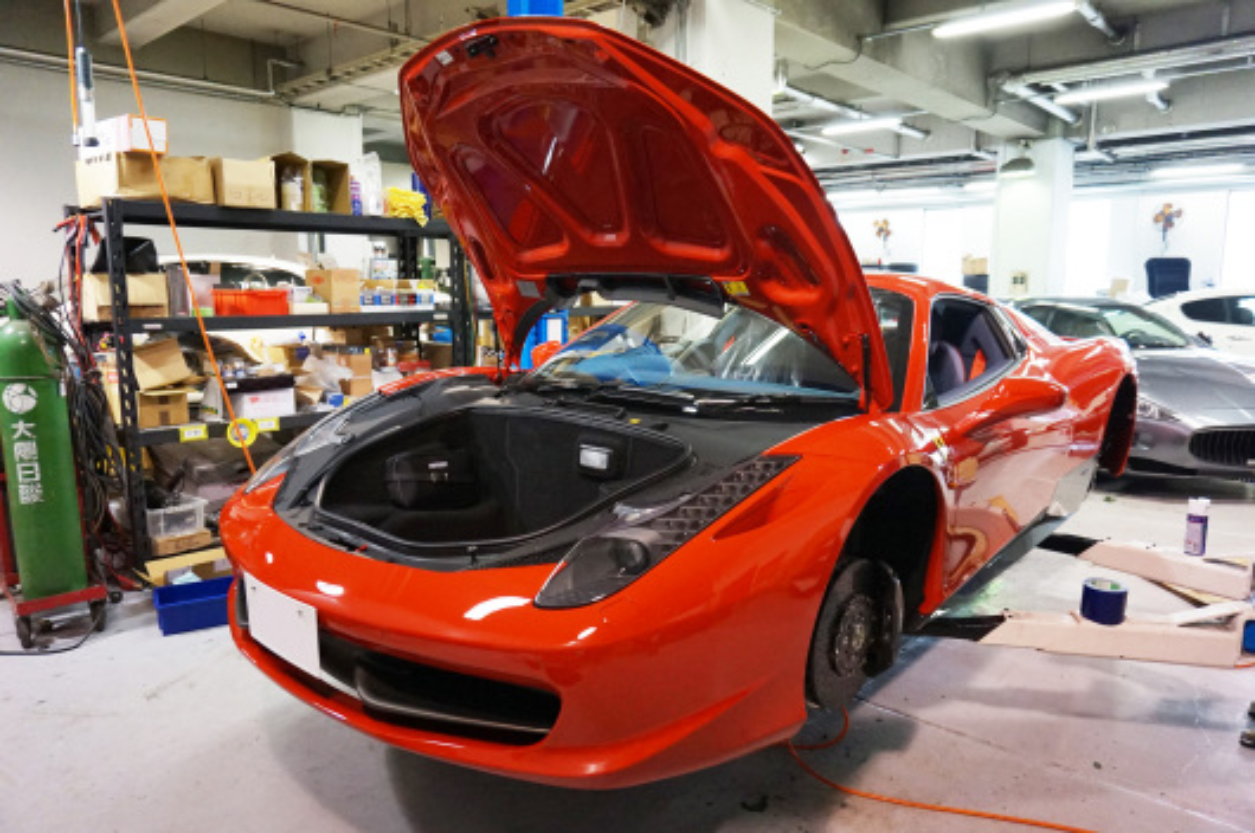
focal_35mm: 24
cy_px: 416
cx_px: 628
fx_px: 836
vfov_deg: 53.0
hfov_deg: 73.8
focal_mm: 16
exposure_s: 1/160
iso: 1600
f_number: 3.5
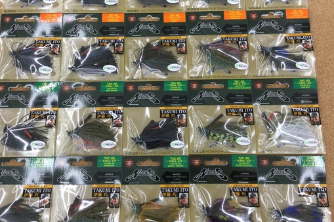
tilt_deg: -77.1
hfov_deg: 50.7
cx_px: 165
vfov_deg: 34.9
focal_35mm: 38
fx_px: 352
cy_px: 92
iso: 25
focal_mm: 3.3
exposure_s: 1/30
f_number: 2.4
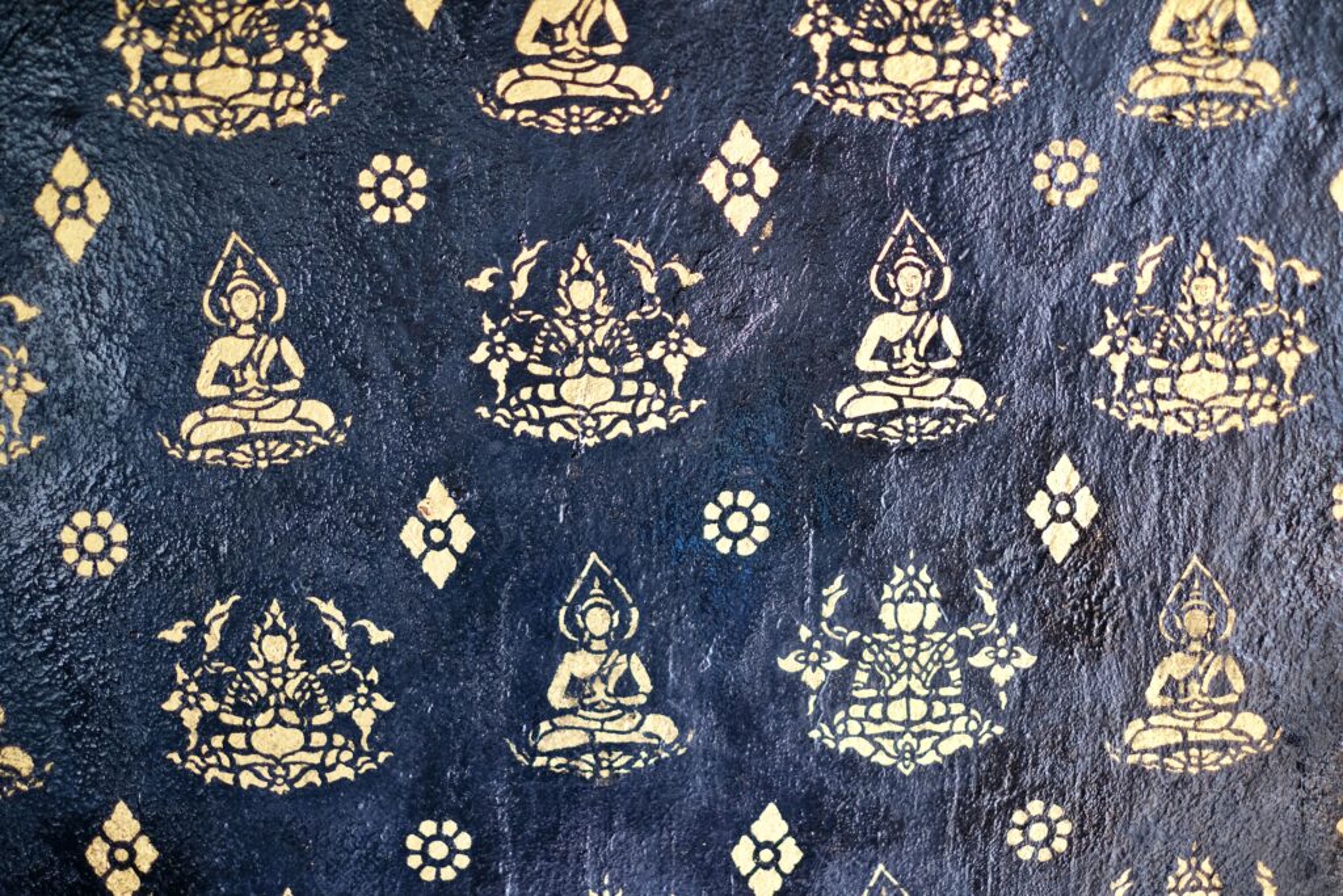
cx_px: 672
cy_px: 448
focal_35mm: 53
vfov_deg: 25.5
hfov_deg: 37.5
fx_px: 1977
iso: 160
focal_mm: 35
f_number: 1.4
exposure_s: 1/56
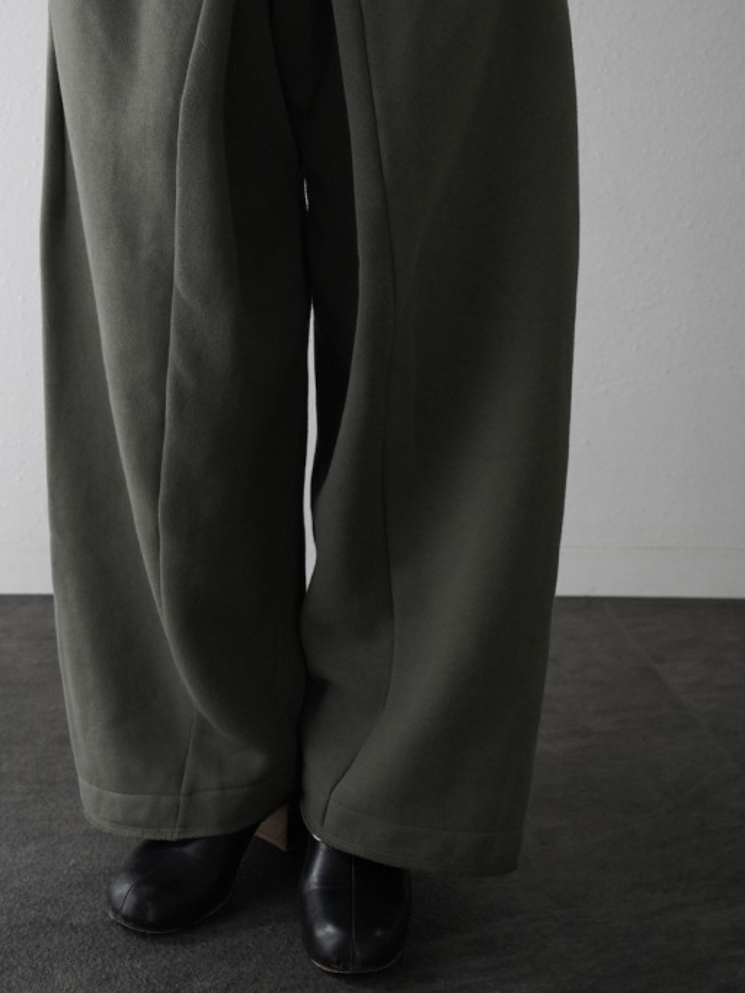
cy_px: 307
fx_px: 1320
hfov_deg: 31.5
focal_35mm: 46
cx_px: 316
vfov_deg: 40.6
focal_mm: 34
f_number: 5.6
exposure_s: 1/200
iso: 5000
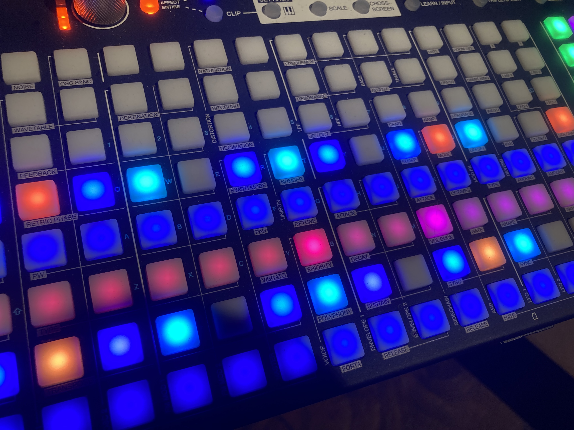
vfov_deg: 49.7
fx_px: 464
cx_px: 287
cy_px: 215
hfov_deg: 63.4
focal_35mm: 28
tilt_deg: -61.0
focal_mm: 3.99
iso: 80
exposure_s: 1/61
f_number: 1.8
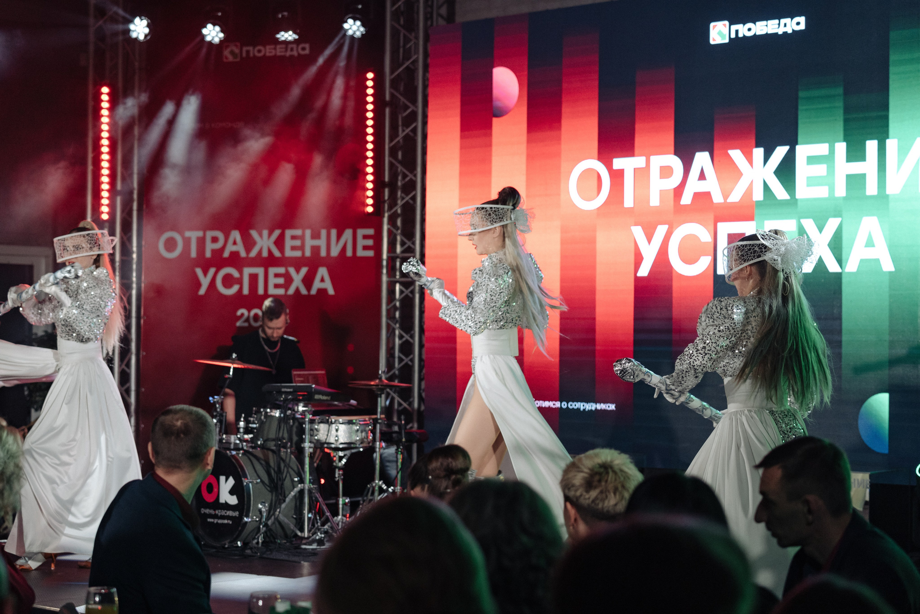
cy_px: 307
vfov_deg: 19.5
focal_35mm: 70
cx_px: 460
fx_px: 1789
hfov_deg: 28.8
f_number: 3.5
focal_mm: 70
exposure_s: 1/160
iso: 2500
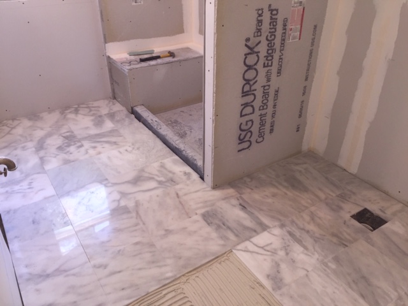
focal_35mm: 29
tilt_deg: -32.7
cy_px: 153
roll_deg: -1.6
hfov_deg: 61.7
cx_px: 204
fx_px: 342
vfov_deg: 48.2
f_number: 2.2
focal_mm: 4.15
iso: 50
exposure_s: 1/30
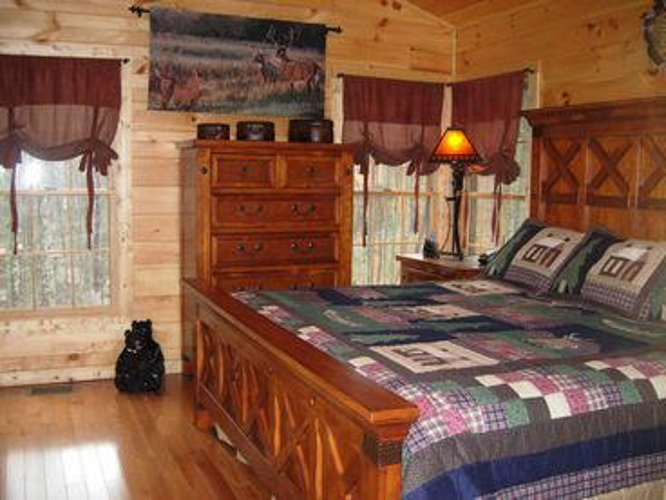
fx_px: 693
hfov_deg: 51.4
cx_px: 333
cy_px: 250
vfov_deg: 39.7
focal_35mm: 36
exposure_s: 1/181
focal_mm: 7.5
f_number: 2.7
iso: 200
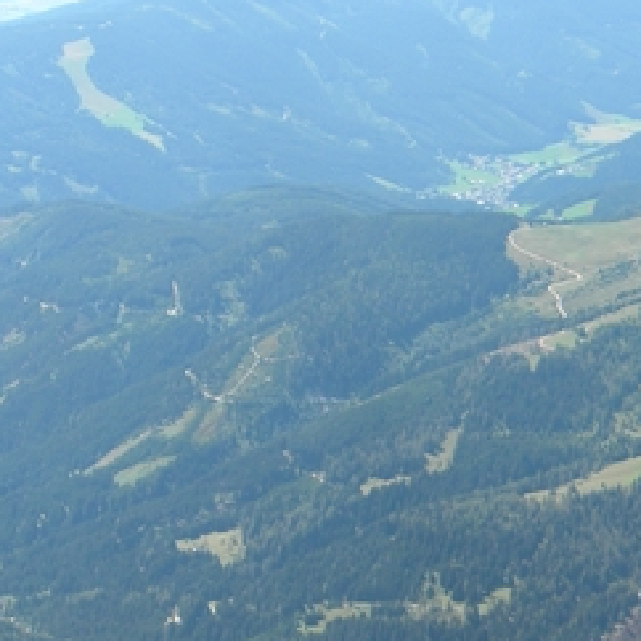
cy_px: 366
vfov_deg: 16.9
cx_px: -34
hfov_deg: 16.5
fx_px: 2158
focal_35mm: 103
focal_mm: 8.6
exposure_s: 1/381
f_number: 3.9
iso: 80
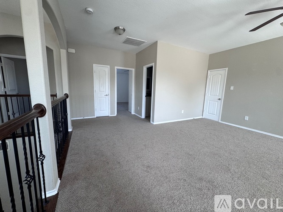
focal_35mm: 14
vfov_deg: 85.7
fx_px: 114
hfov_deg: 102.1
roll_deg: -1.8
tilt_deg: -9.2
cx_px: 142
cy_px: 106
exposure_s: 1/120
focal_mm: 2.22
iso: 125
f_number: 2.2
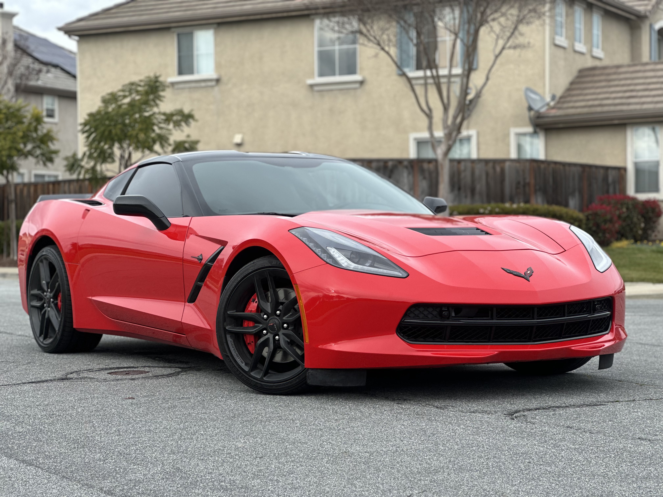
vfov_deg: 19.1
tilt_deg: +1.4
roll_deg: +0.8
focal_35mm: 77
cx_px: 332
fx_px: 1475
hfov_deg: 25.3
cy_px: 248
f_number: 2.8
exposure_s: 1/208
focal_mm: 9
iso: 25
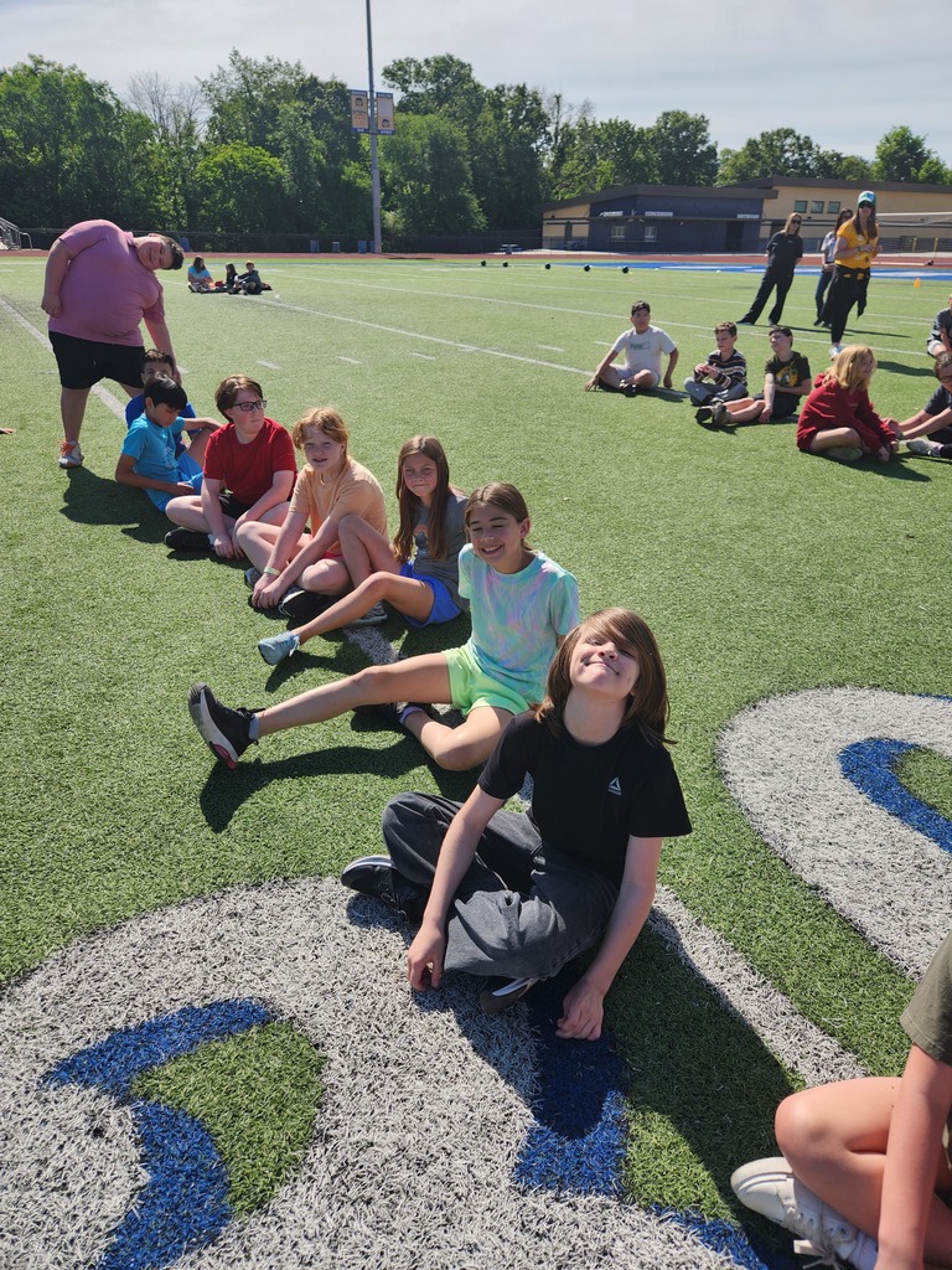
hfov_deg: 58.9
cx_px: 476
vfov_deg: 73.9
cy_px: 635
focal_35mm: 23
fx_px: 843
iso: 20
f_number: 1.8
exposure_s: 1/1488
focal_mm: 5.4
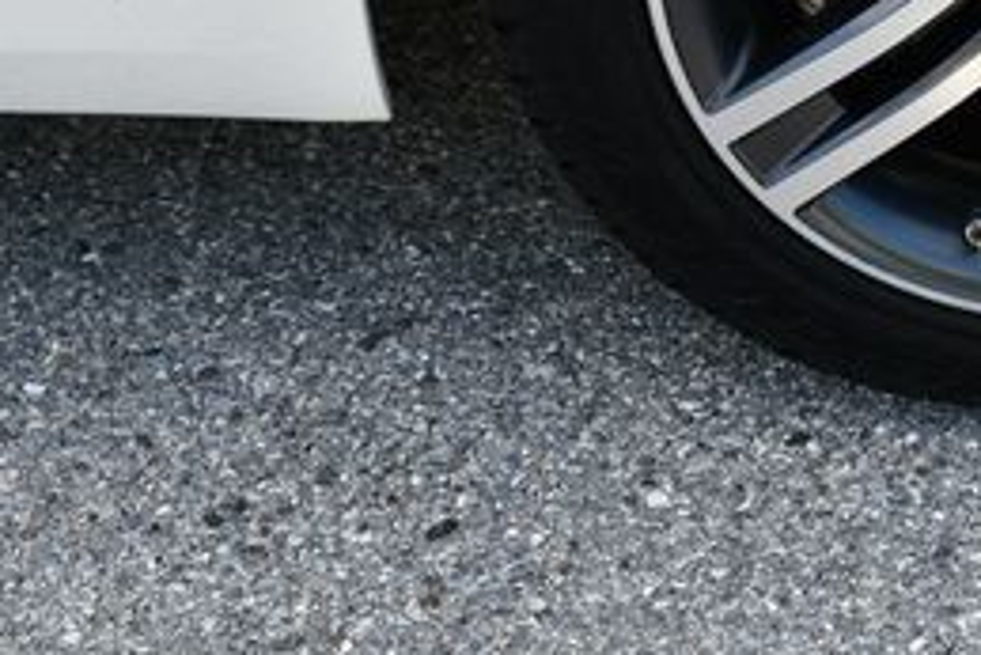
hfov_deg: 19.8
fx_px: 2699
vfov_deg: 13.5
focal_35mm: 99
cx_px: 1053
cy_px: -133
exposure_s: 1/250
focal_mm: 20
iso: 200
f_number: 5.6
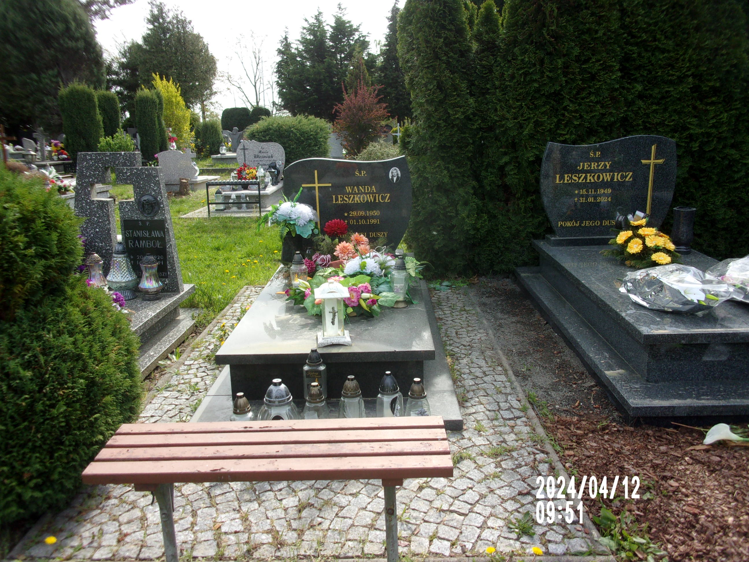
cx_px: 374
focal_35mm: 28
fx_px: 606
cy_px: 281
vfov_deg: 49.7
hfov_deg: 63.4
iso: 80
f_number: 3.9
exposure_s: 1/240
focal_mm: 5.1
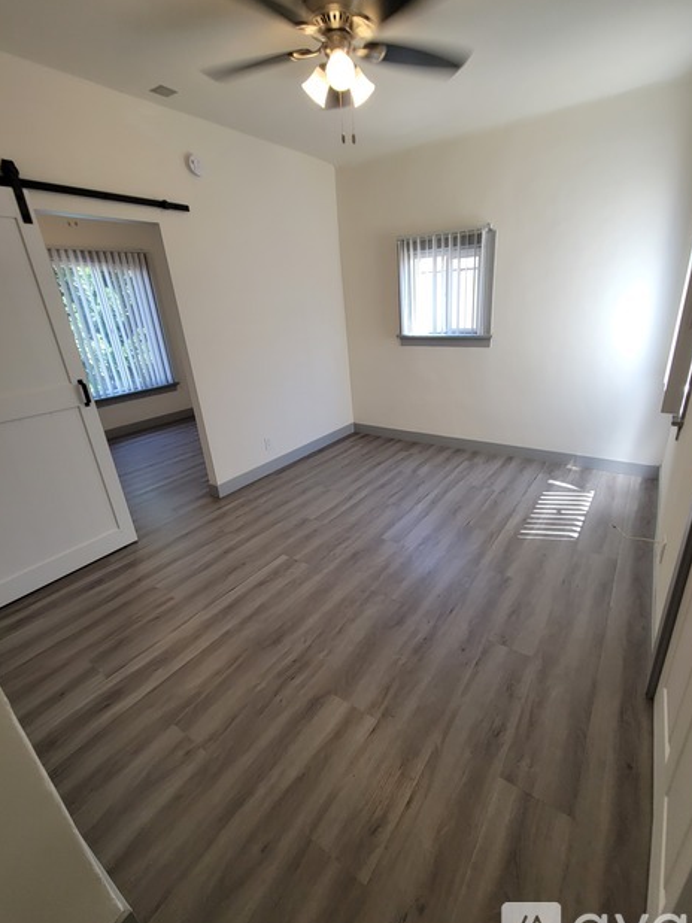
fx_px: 373
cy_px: 464
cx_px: 370
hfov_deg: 85.5
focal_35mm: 14
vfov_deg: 102.1
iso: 50
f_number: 2.2
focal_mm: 2.2
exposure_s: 1/60
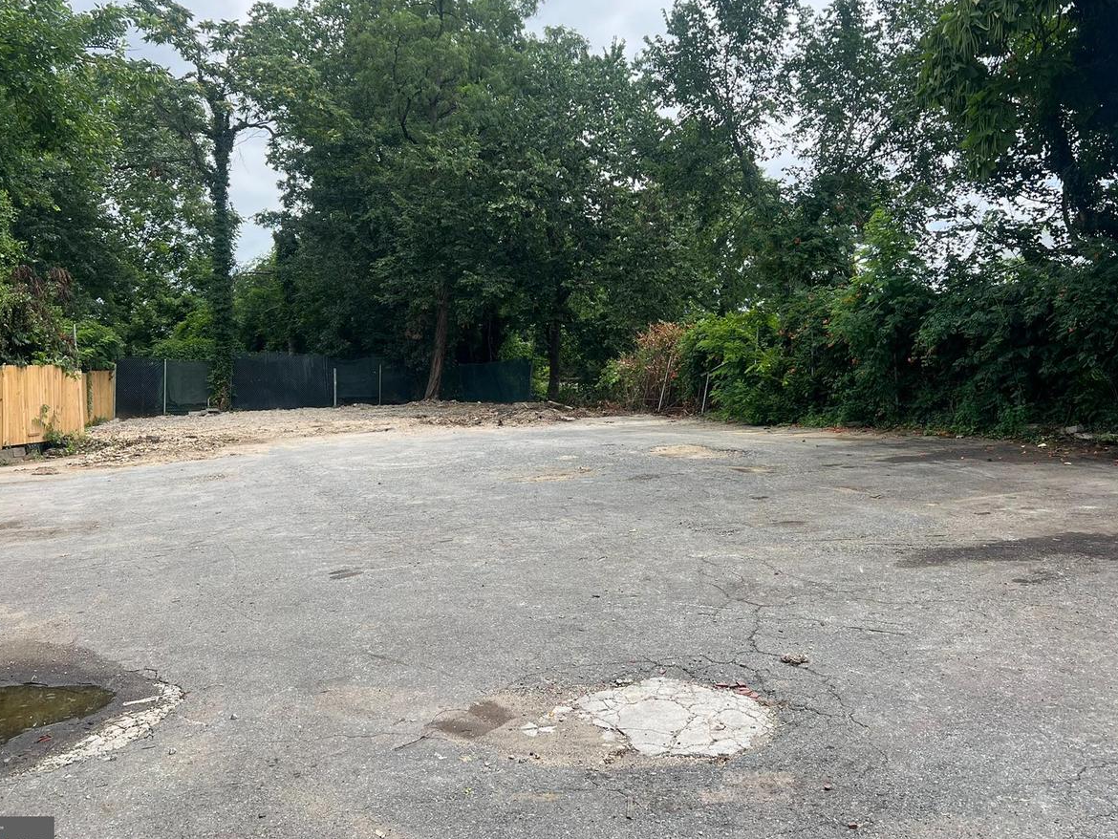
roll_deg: +0.4
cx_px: 574
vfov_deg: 44.0
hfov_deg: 56.8
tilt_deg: +2.3
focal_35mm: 32
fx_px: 1034
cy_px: 355
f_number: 1.5
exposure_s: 1/1934
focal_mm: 5.7
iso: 50
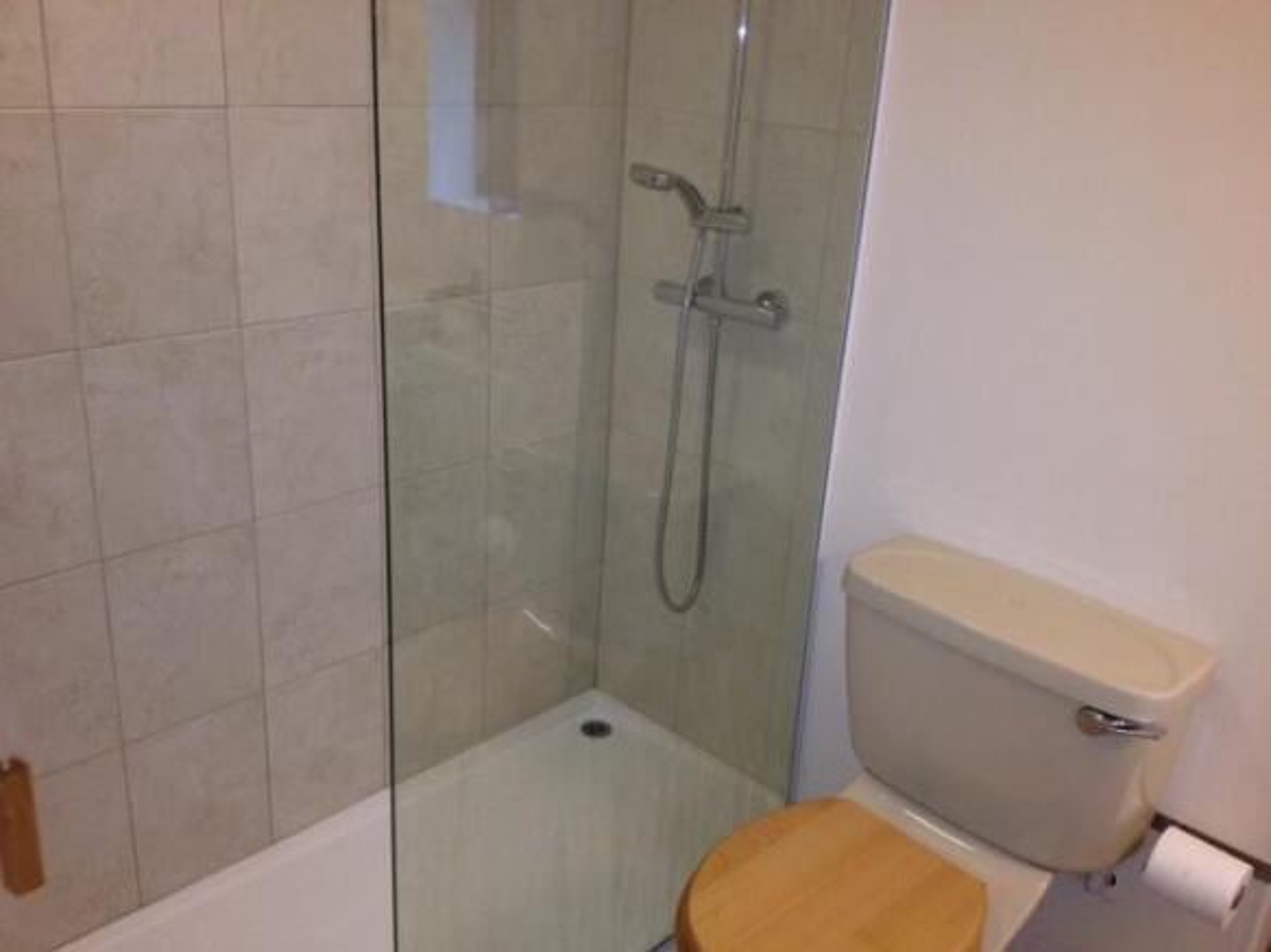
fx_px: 1285
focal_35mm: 35
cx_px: 636
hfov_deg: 52.6
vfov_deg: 40.7
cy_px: 476
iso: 125
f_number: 2.4
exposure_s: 1/20
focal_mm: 4.28
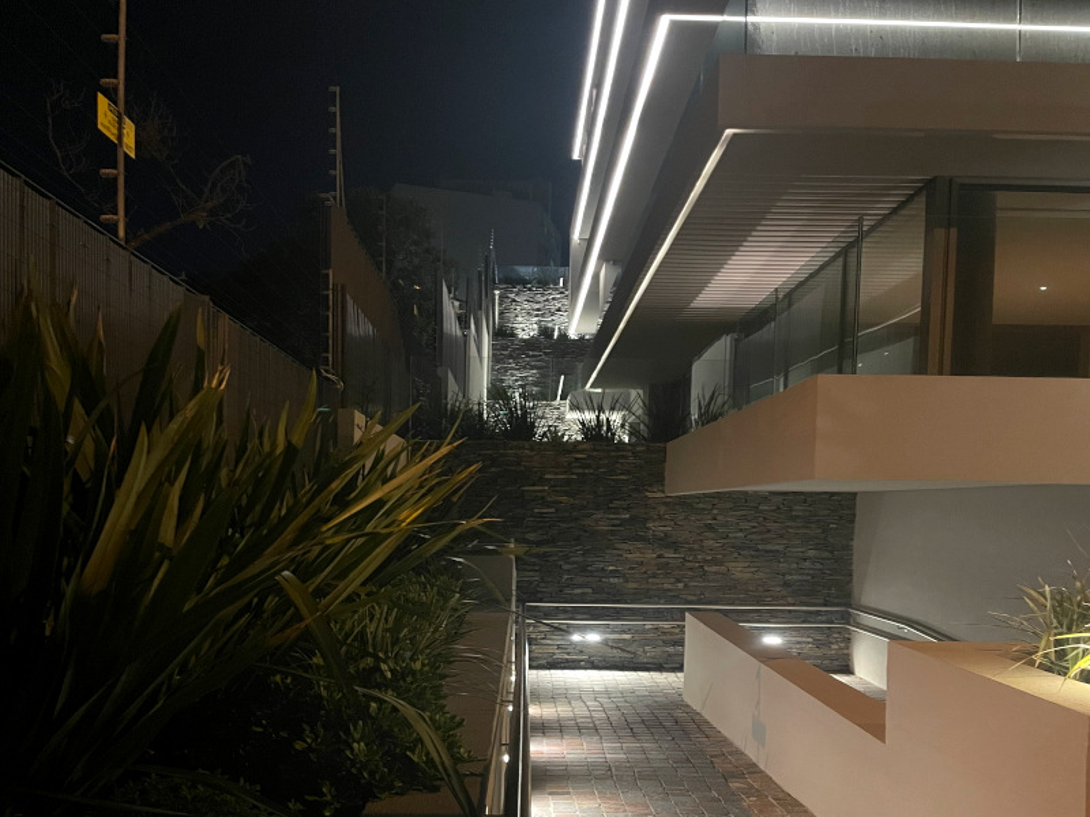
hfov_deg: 67.3
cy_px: 408
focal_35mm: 26
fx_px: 819
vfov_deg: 53.1
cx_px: 545
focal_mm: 4.2
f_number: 1.6
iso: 800
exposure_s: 1/25
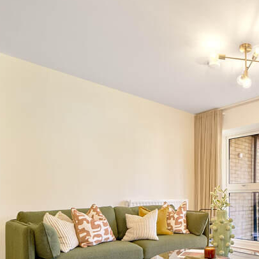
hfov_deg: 48.7
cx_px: 230
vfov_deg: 51.8
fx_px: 254
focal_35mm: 30
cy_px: 193
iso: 100
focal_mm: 14
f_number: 10
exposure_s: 1/4
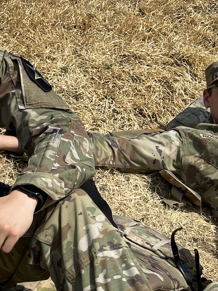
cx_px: -164
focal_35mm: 72
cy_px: 111
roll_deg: +0.9
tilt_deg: -8.6
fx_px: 605
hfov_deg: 17.1
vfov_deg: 27.0
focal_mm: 5.1
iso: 50
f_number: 1.6
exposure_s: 1/4484
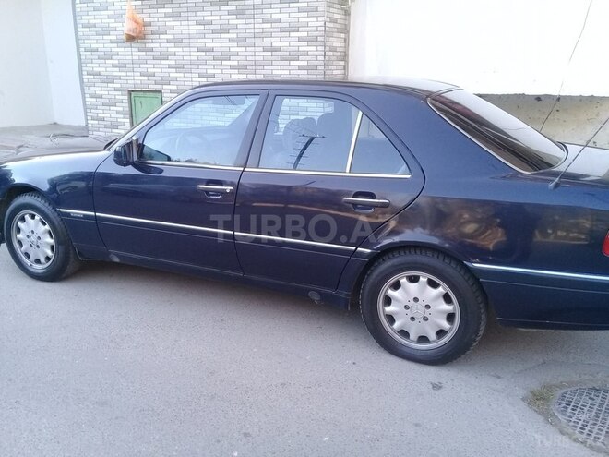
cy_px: 228
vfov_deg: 45.4
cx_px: 304
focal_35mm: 31
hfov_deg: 58.4
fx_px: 545
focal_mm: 3.3
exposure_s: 1/100
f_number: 2.2
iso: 80
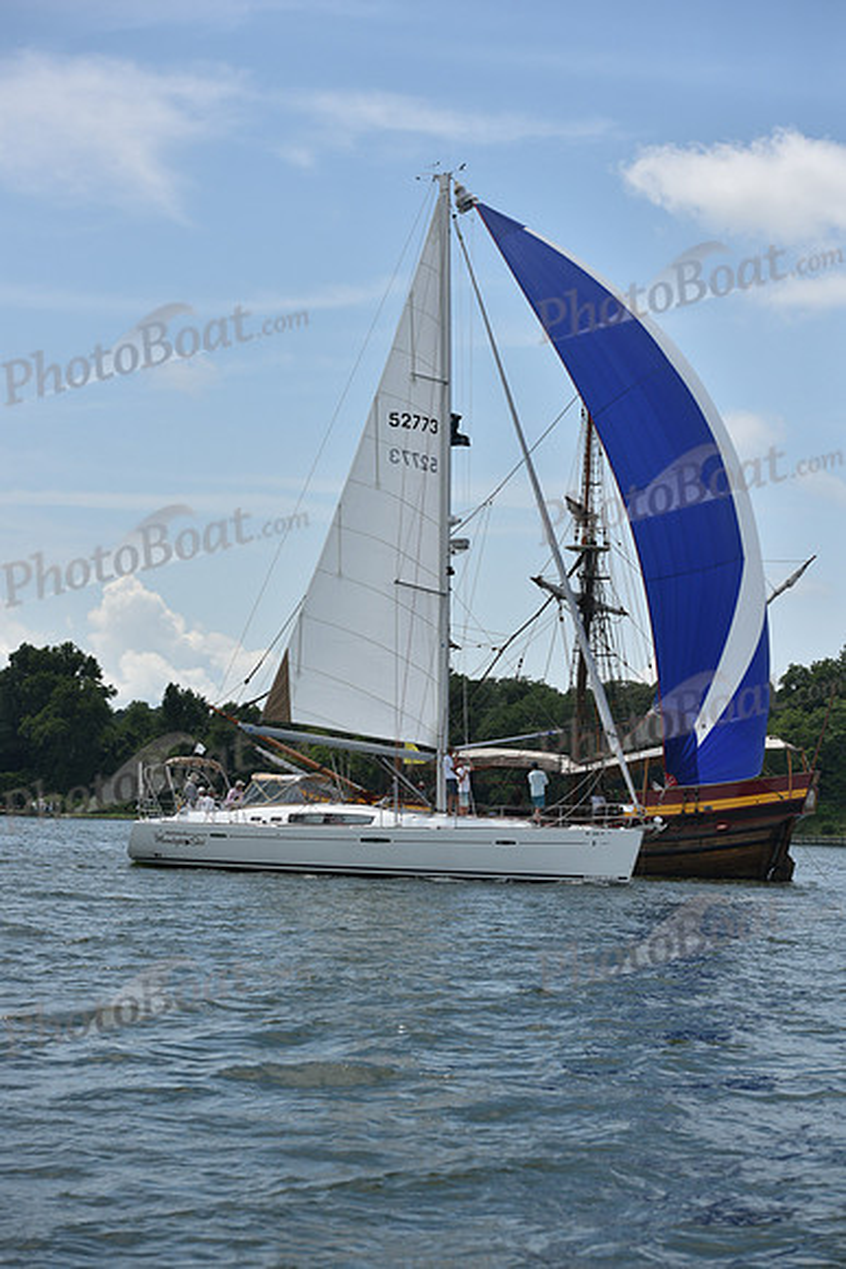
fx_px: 2466
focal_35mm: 70
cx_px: 423
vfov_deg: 28.8
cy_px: 634
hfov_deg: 19.5
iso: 320
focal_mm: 70
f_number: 5.6
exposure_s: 1/3200
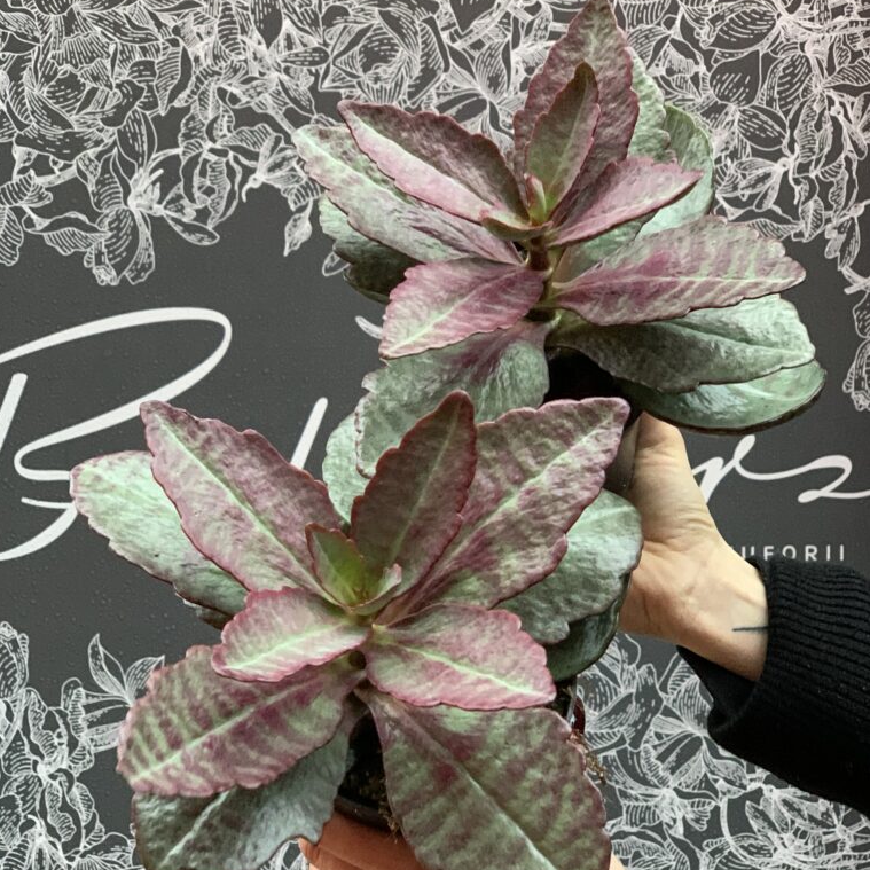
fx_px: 1763
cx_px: 433
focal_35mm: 62
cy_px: 496
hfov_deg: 27.7
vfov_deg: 27.7
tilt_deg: -5.7
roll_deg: +0.6
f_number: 2.4
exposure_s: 1/54
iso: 400
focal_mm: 6
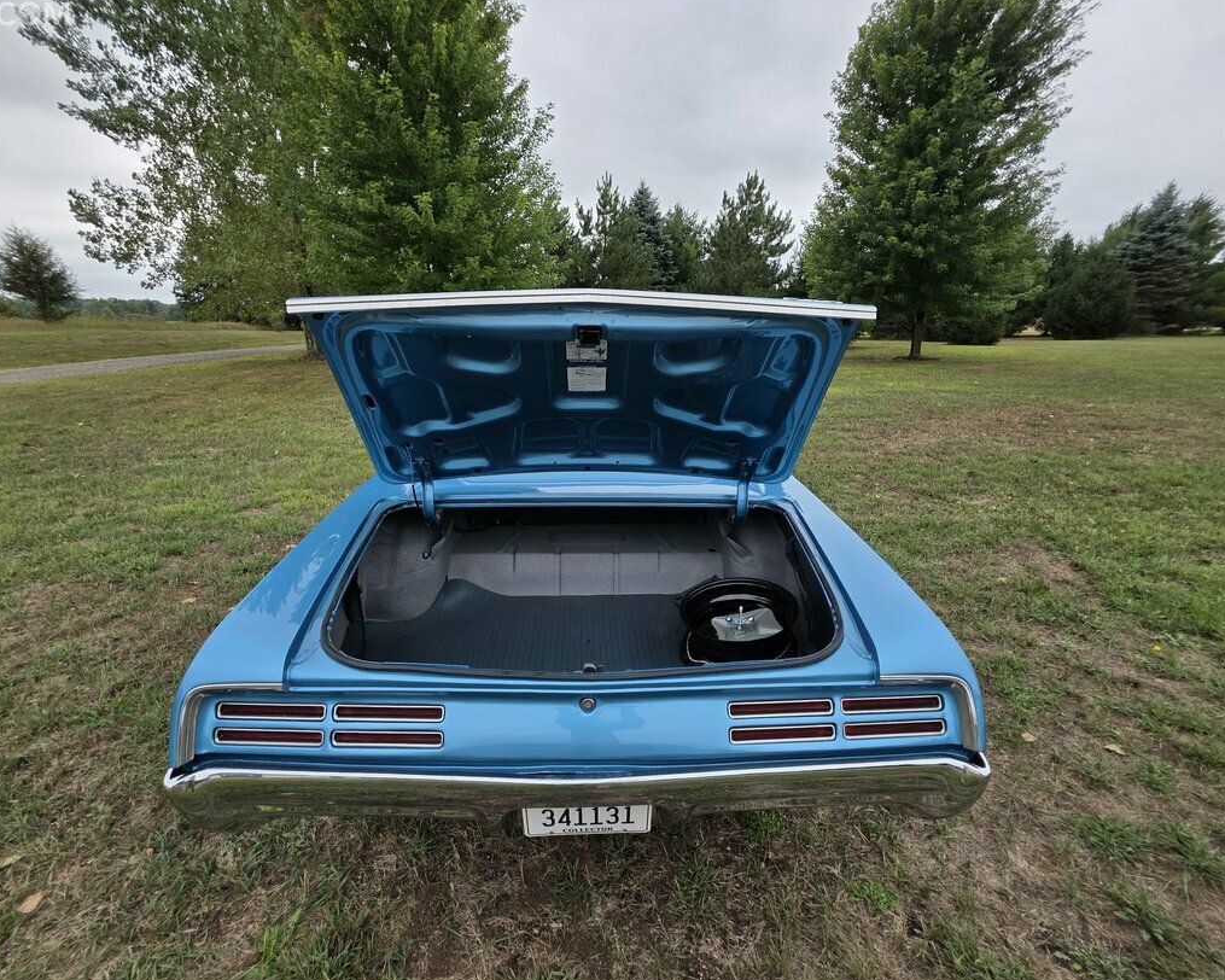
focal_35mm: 15
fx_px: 544
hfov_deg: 96.8
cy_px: 497
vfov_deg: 84.0
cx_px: 600
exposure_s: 1/841
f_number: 1.9
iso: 40
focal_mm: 2.2
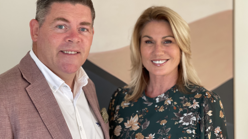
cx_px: 124
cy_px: 62
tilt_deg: -6.8
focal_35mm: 70
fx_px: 460
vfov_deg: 17.2
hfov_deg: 30.2
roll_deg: -1.6
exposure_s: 1/50
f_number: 2.2
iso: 125
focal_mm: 7.5
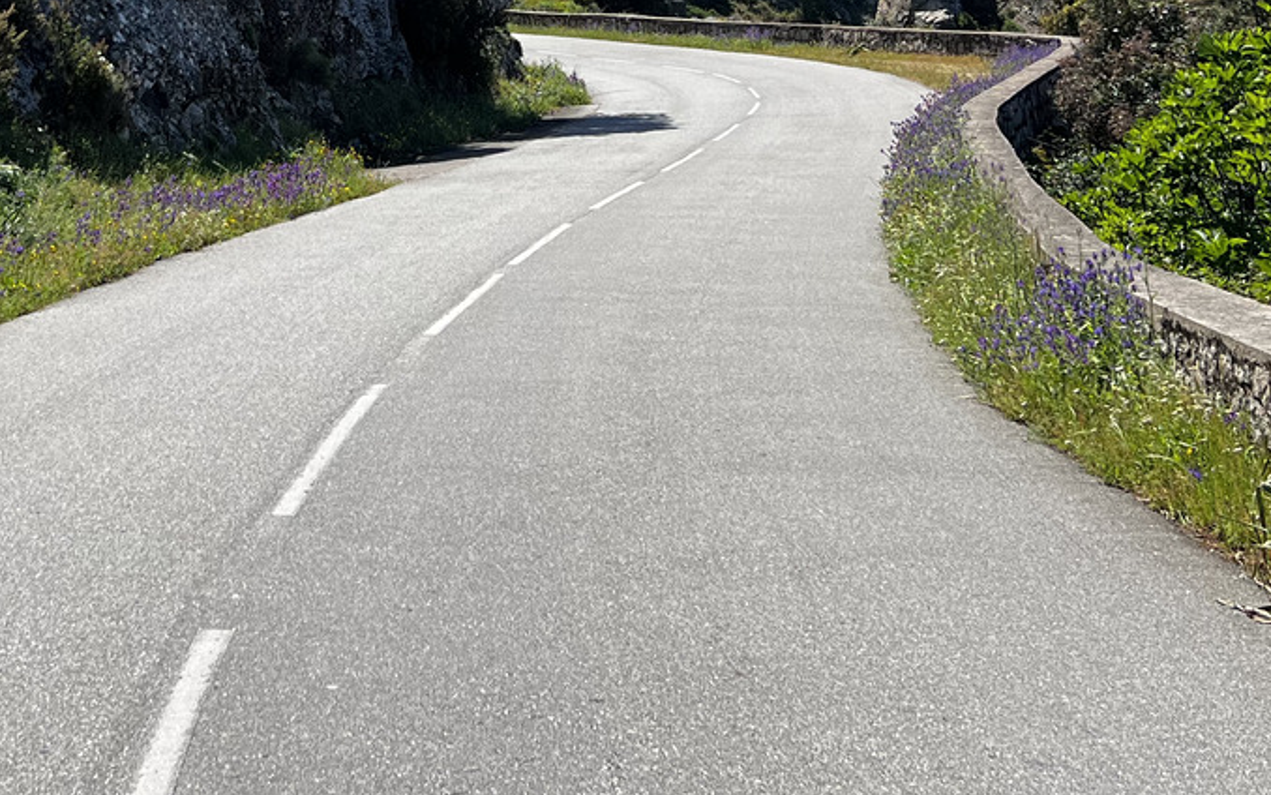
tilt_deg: +6.4
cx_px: 420
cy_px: -246
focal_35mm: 65
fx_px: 2252
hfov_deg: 31.3
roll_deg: +3.8
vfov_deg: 18.6
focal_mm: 5.7
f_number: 1.5
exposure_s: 1/3968
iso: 50
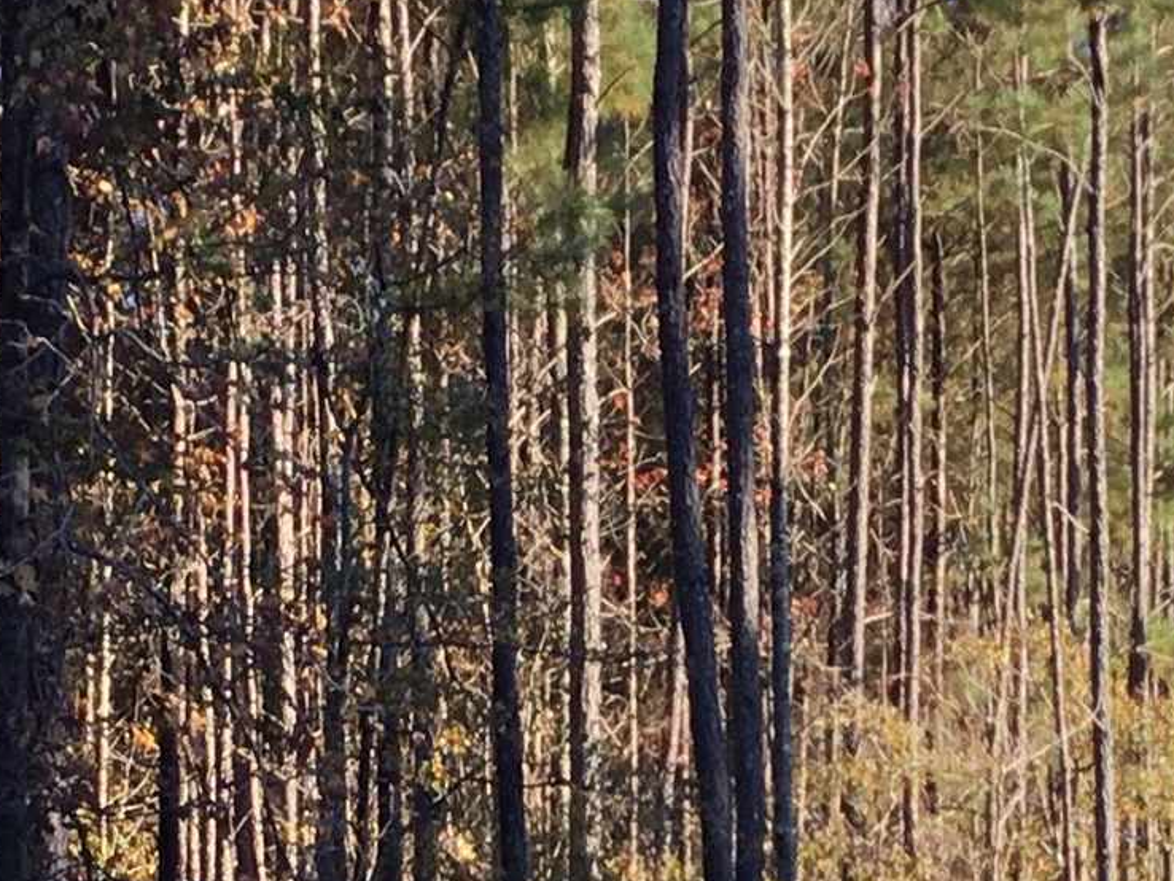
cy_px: 948
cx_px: 714
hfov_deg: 15.3
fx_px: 4376
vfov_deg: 11.3
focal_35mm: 129
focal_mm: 3.3
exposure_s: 1/288
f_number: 2.4
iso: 25
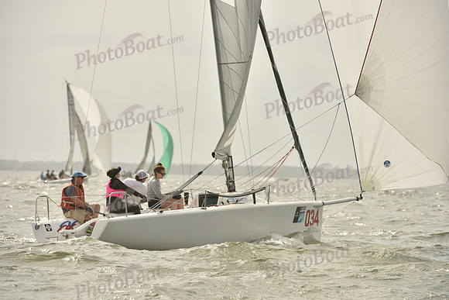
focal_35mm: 280
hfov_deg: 7.4
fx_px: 3493
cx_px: 224
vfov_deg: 4.9
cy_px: 150
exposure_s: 1/1250
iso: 320
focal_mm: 280
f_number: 8
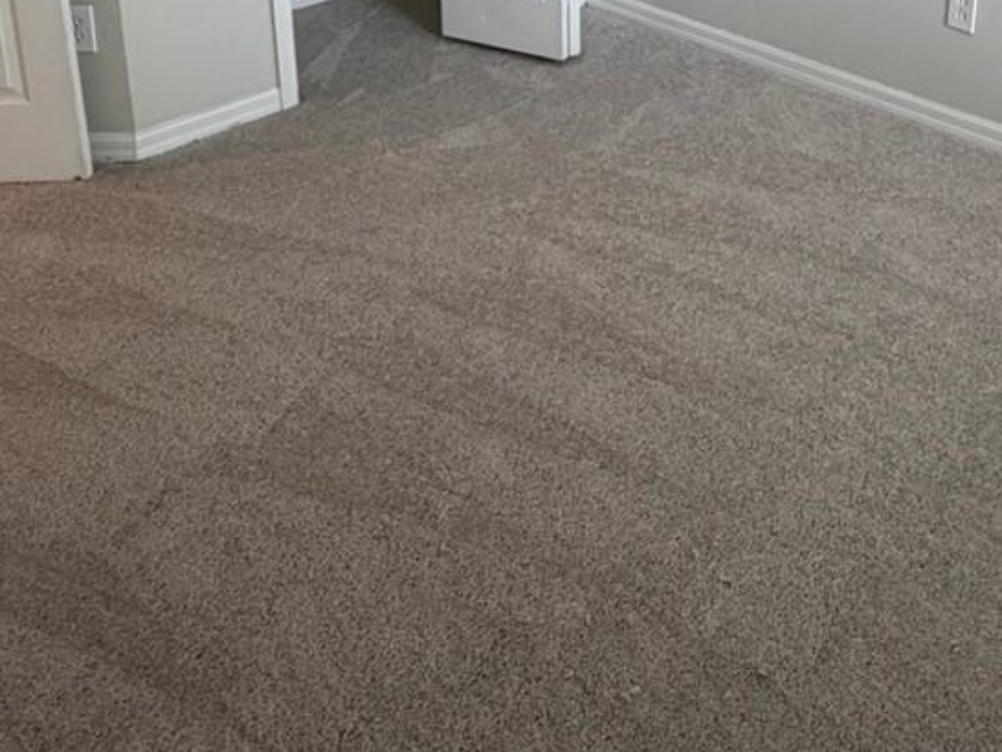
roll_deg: -0.2
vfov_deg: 31.0
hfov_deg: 45.0
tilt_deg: -16.3
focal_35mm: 41
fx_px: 1187
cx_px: 681
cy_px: -94
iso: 200
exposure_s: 1/120
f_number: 2.2
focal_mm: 2.22
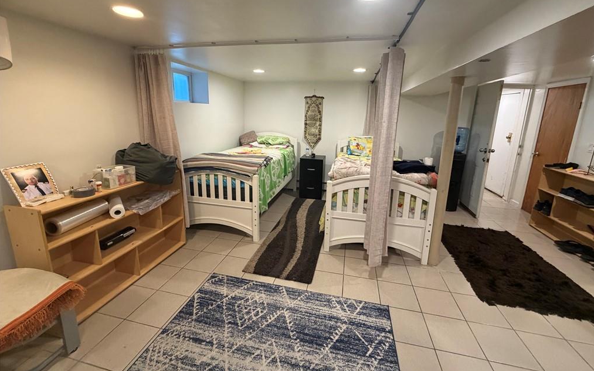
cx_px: 299
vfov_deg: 74.4
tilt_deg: -12.0
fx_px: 243
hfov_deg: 101.5
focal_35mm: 15
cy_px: 161
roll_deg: -3.6
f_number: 2.2
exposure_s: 1/60
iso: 400
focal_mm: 2.22
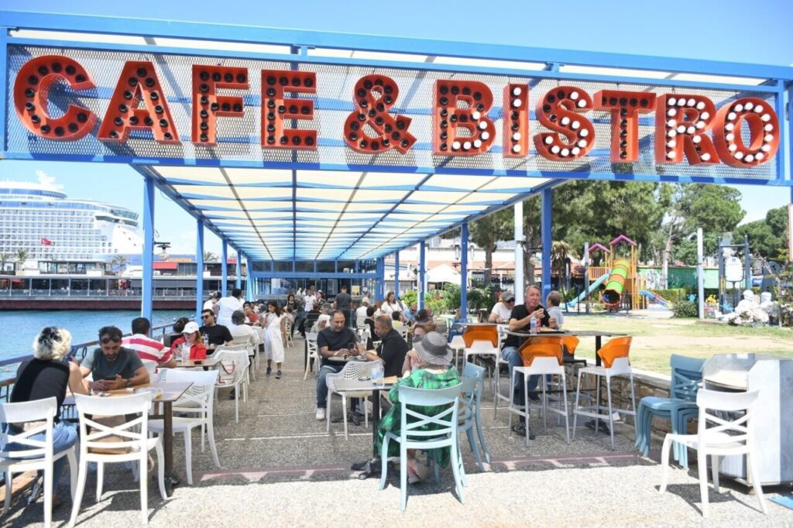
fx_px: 595
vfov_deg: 47.9
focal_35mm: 27
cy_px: 264
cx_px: 396
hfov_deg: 67.4
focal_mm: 18
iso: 100
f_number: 3.5
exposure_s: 1/500
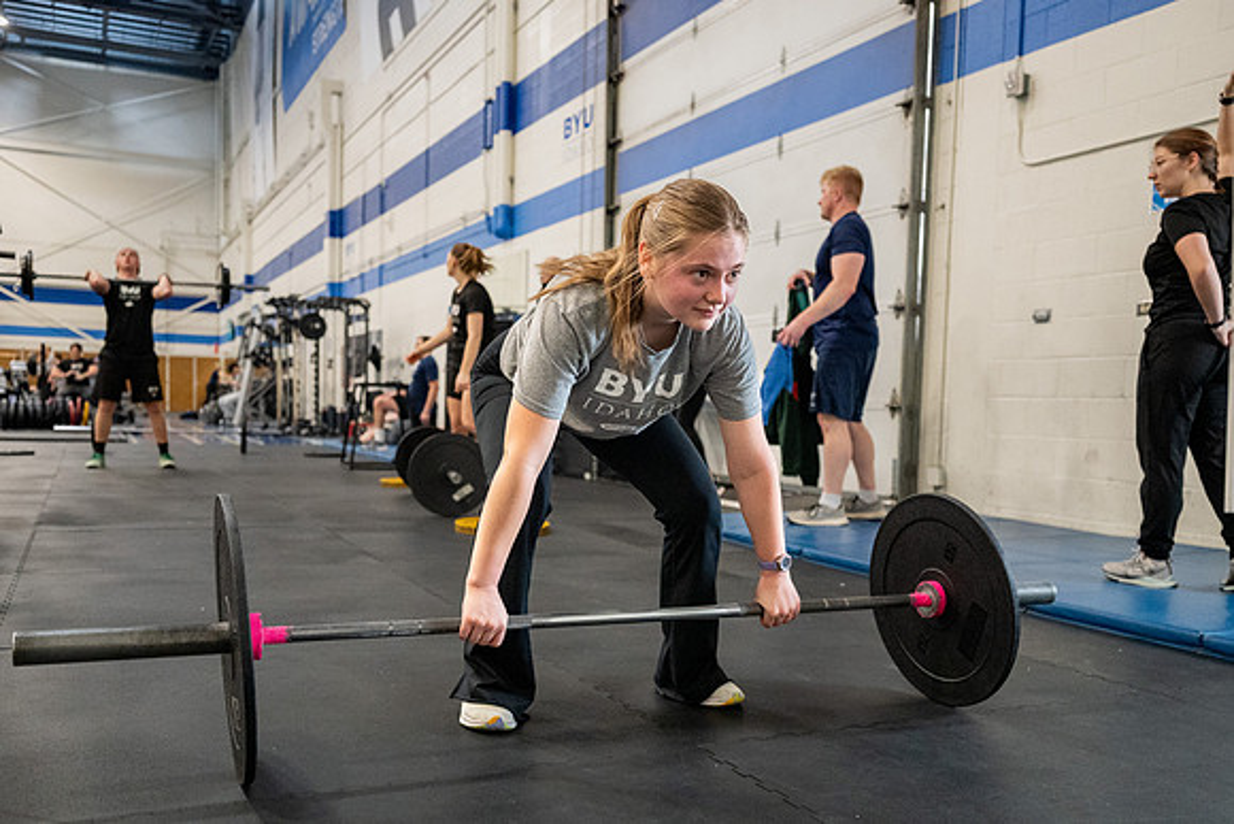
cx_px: 636
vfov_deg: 40.5
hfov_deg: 58.0
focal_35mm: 32
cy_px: 486
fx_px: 1113
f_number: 2.8
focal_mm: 27.5
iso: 4000
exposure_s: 1/320
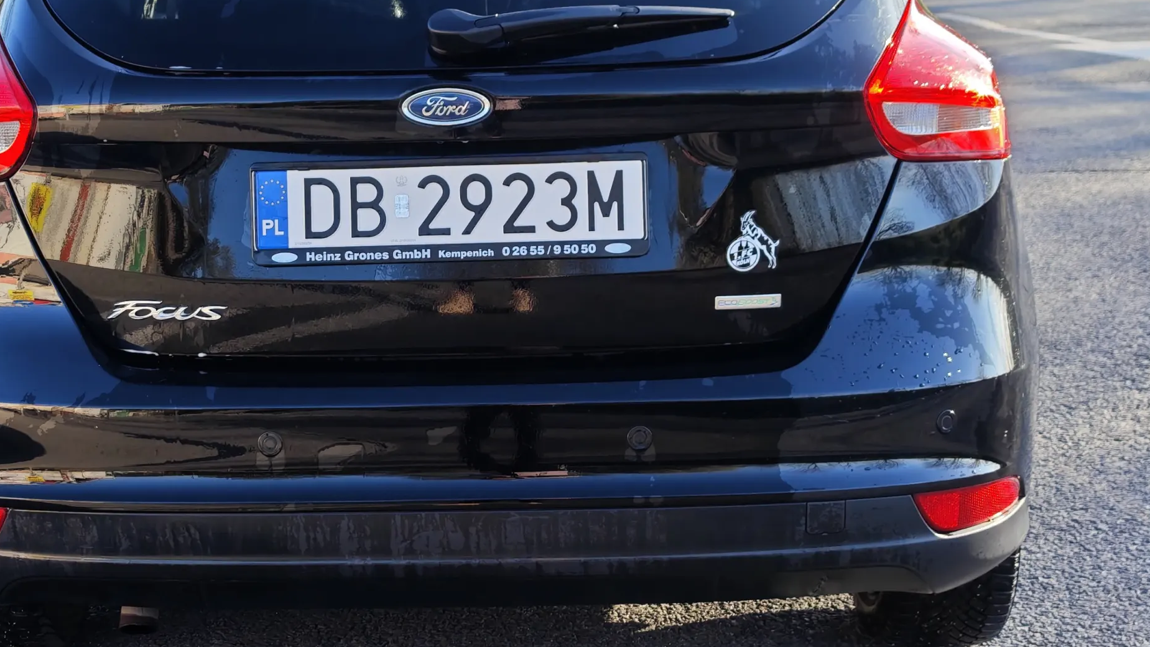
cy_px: 231
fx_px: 1982
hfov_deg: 32.2
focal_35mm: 65
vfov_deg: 18.5
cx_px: 438
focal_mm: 8.72
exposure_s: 1/490
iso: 50
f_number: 2
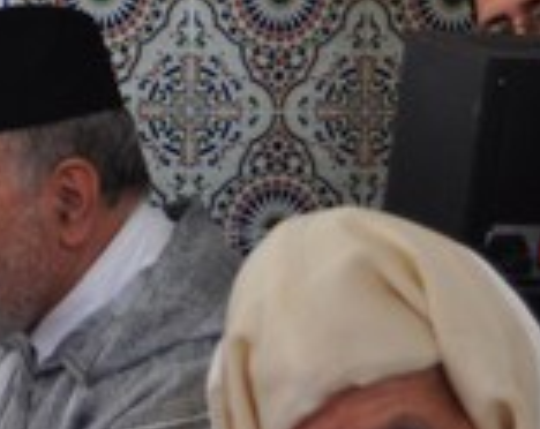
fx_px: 2583
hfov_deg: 11.1
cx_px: -443
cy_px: 303
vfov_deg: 9.5
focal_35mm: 162
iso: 500
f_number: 4
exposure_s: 1/60
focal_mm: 28
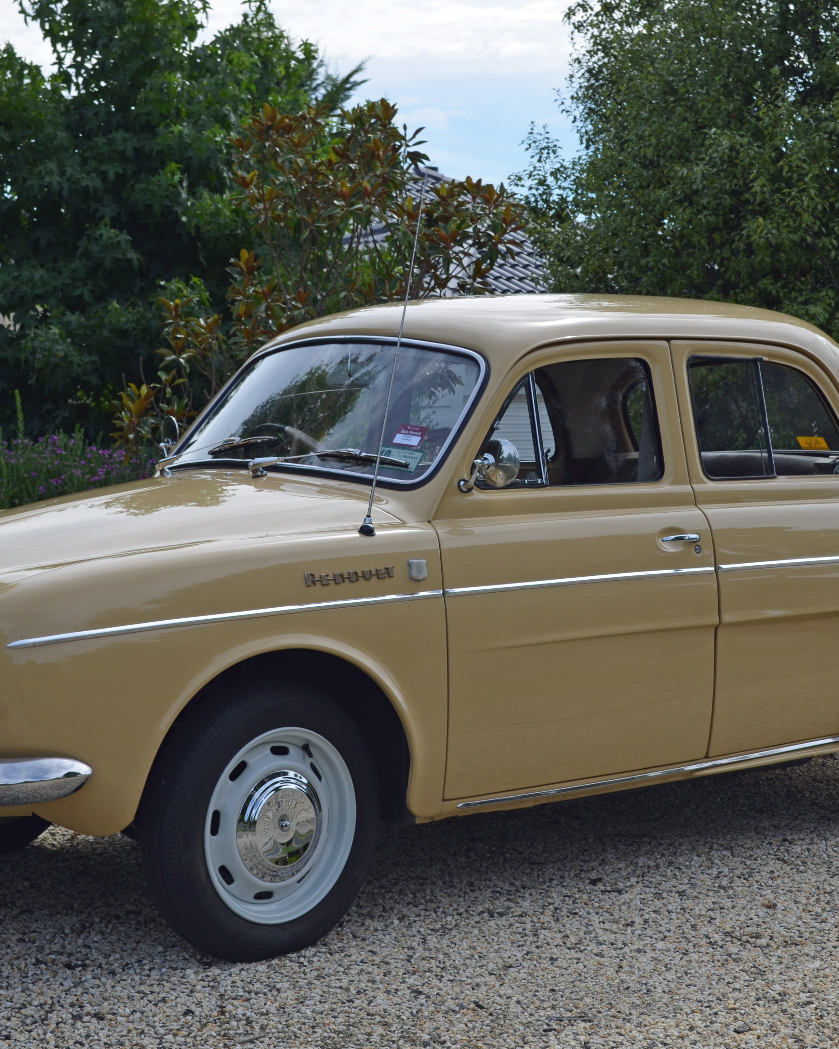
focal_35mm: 73
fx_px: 2266
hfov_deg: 21.0
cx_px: 468
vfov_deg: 26.1
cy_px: 520
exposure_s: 1/250
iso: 110
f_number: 8
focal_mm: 34
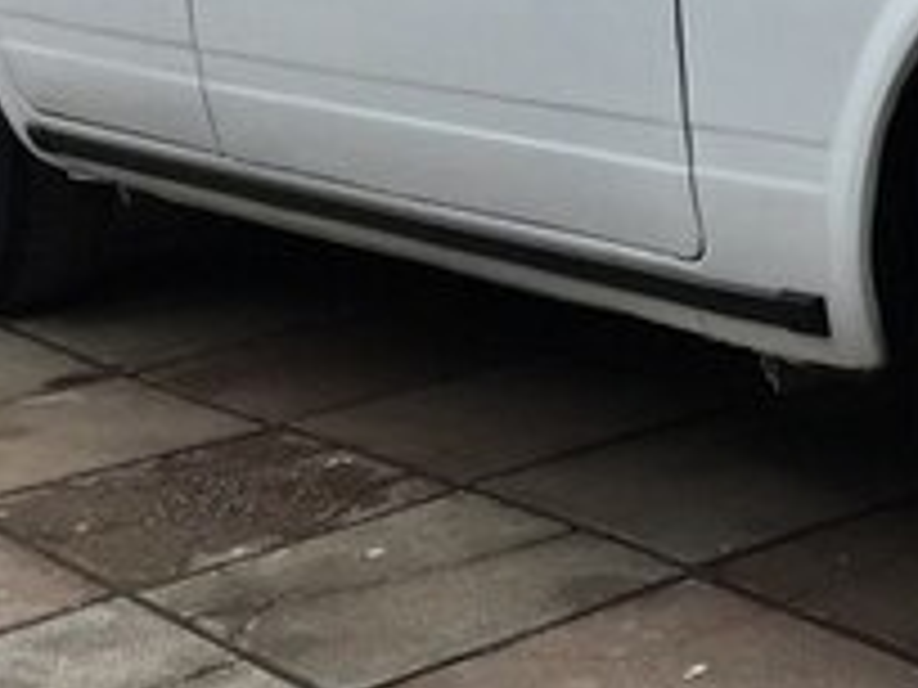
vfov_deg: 15.1
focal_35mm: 94
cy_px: -169
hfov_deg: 20.6
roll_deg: +1.5
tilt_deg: -2.8
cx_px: 760
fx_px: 2493
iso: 25
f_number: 2.2
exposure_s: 1/793
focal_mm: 4.15
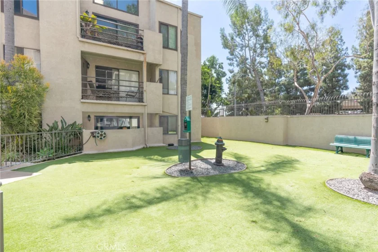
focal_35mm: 18
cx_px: 189
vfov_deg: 67.3
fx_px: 189
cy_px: 126
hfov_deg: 90.0
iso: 125
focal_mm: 18
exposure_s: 1/320
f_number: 8
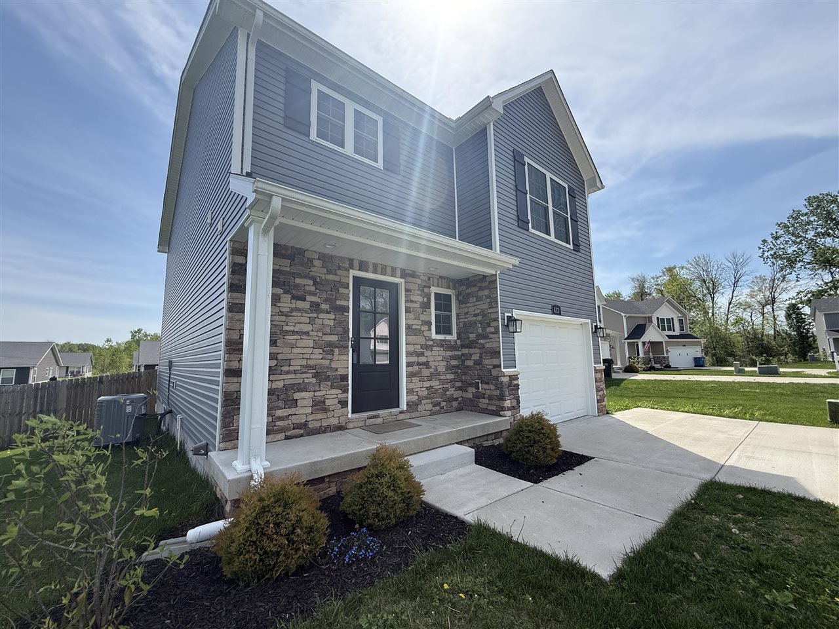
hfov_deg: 102.1
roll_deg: +1.2
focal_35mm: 14
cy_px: 314
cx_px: 420
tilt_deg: +8.7
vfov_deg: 85.7
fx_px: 339
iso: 64
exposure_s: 1/1431
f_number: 2.2
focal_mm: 2.22
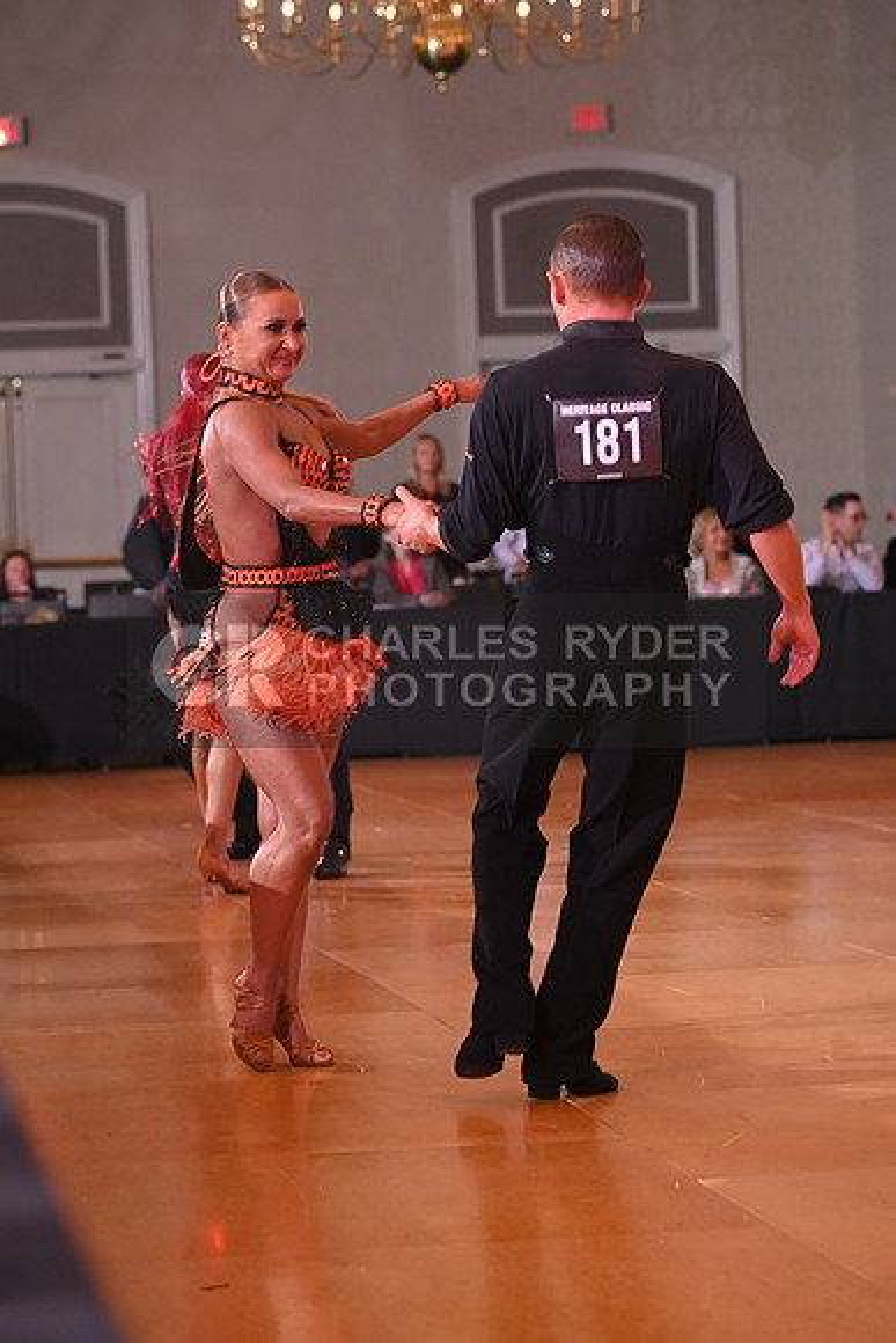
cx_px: 448
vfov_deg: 15.8
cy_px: 672
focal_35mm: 130
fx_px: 4850
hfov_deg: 10.6
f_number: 5.6
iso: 2500
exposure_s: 1/200
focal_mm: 130
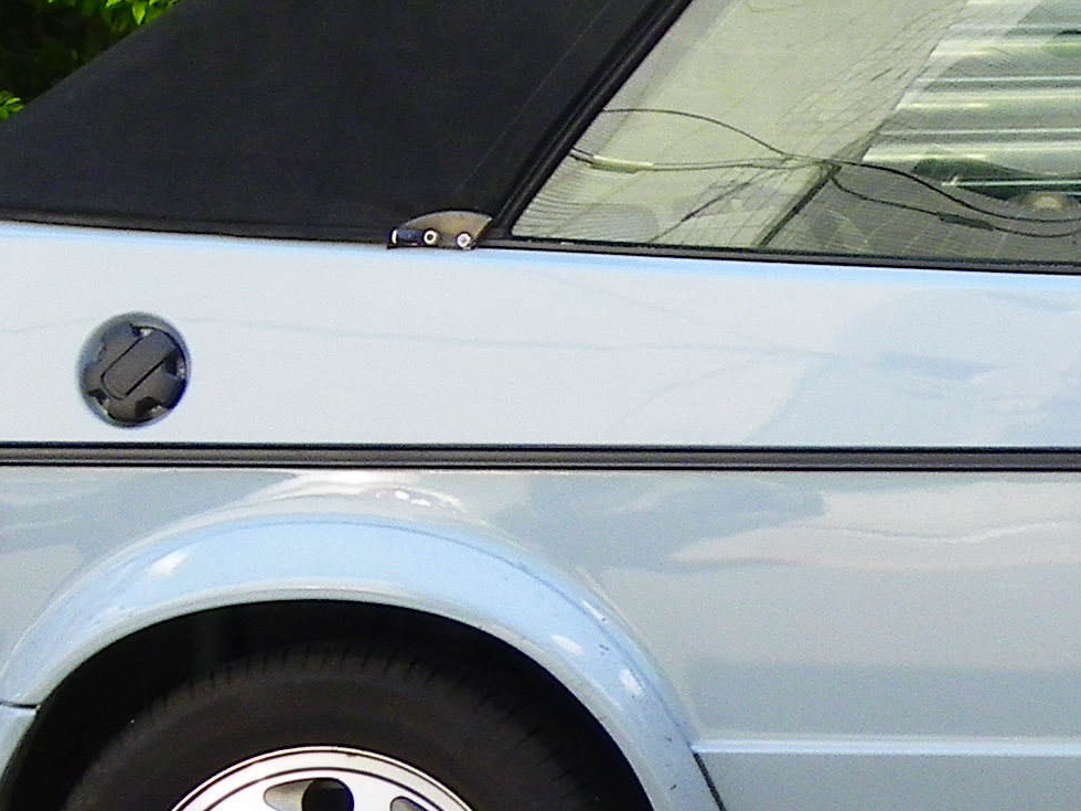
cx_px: 1723
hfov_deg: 7.7
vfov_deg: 5.9
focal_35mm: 253
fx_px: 7901
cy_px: 250
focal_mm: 11
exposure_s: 1/80
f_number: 4.5
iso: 64
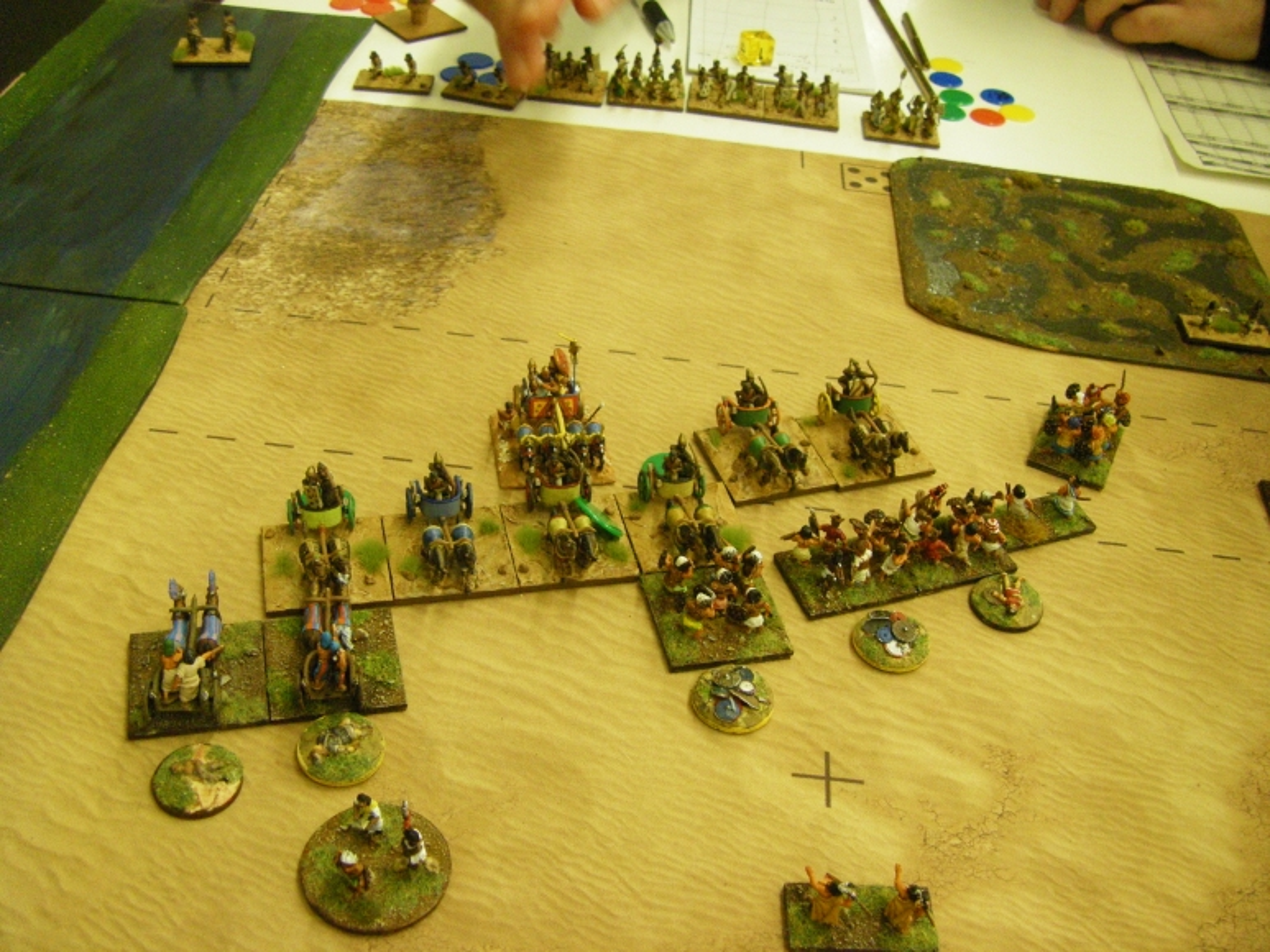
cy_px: 476
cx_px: 635
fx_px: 1394
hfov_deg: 49.0
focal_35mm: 38
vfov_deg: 37.7
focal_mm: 6.3
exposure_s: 1/50
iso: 500
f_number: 3.5
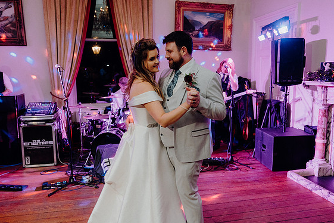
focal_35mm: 30
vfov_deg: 43.6
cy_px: 111
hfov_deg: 61.9
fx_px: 278
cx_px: 170
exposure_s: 1/160
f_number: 3.5
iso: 2500
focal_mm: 29
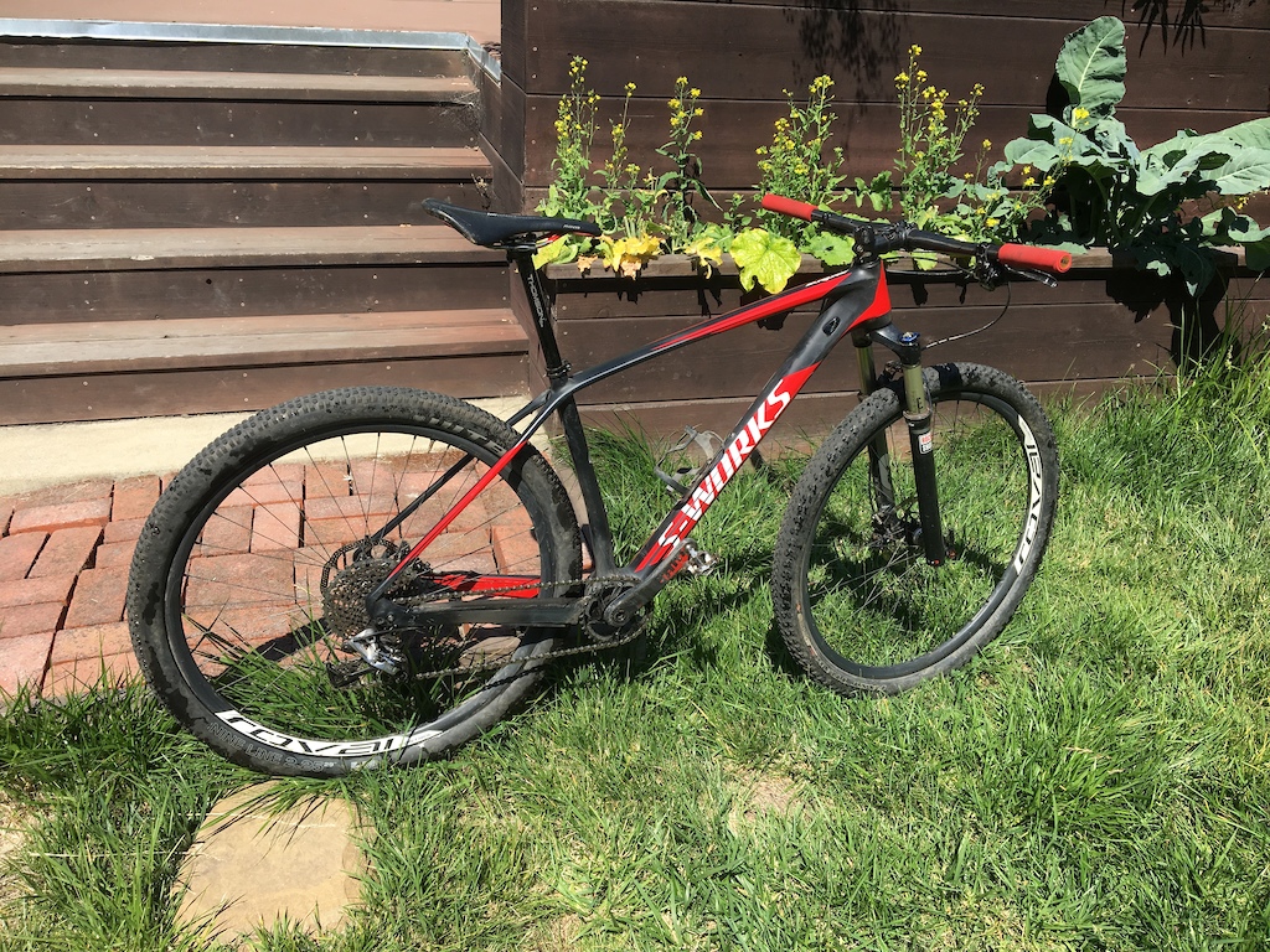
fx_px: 1064
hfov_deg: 61.7
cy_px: 476
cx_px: 635
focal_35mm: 29
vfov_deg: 48.2
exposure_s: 1/974
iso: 25
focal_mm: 4.15
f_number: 2.2
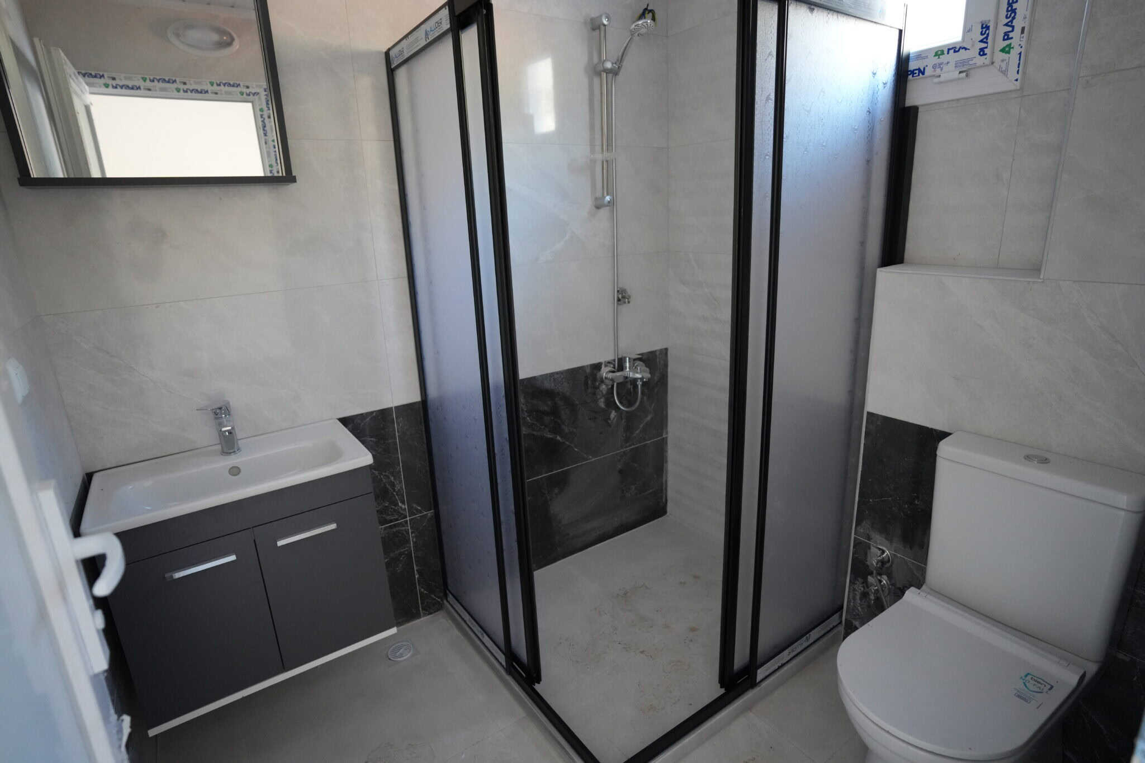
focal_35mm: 19
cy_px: 382
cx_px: 572
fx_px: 604
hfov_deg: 86.9
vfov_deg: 64.5
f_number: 2.8
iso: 4000
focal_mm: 19
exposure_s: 1/160
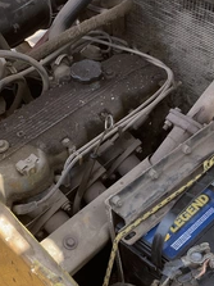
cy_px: 165
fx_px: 429
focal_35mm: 52
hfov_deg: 28.0
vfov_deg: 36.8
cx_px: 90
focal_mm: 3
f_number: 1.8
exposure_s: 1/291
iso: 25
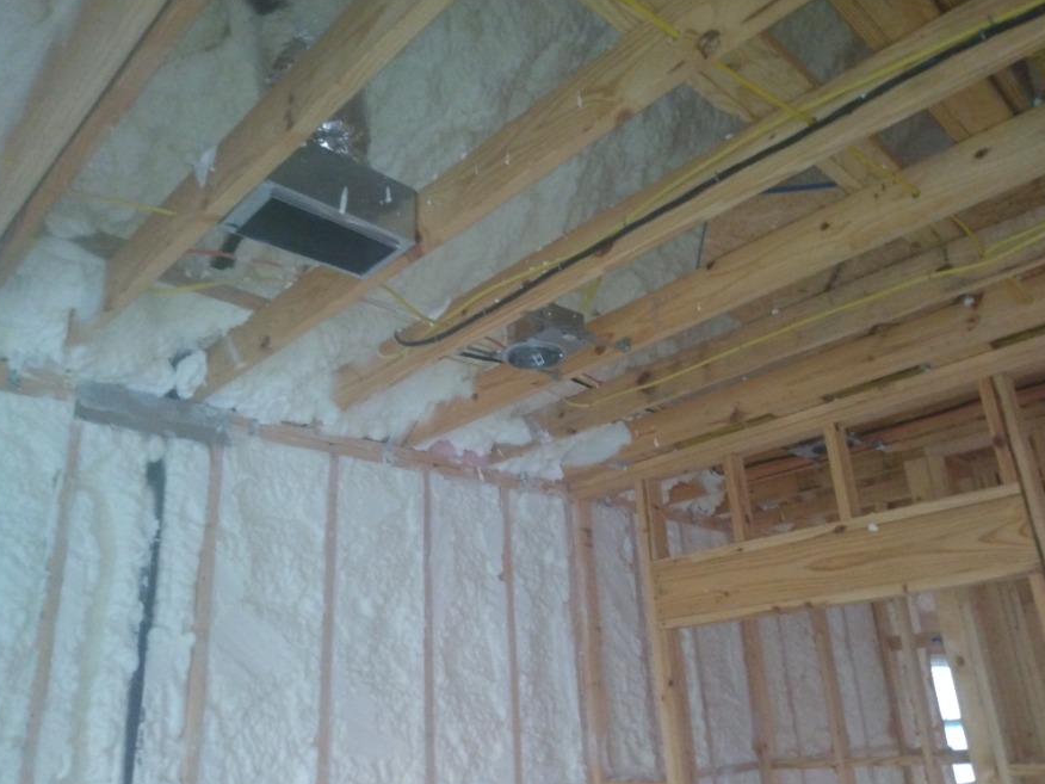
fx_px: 634
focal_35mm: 21
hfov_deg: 79.0
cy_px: 405
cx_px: 534
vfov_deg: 63.4
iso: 750
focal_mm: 3.54
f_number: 2
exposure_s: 1/24
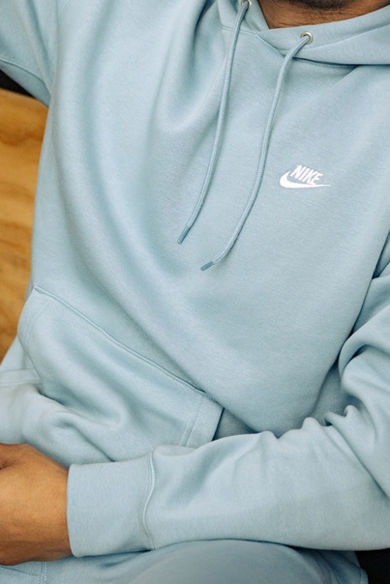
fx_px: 1478
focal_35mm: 91
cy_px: 173
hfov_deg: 15.0
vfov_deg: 22.2
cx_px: 178
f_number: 4
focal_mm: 50
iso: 320
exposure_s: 1/160
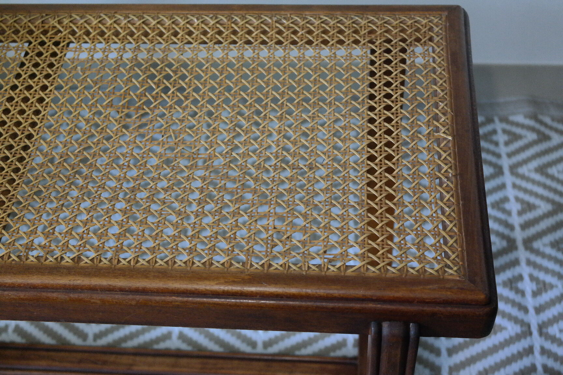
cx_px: 282
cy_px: 188
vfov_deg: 25.5
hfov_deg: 37.5
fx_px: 829
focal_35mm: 53
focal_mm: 35
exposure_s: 1/60
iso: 3200
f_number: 4.5
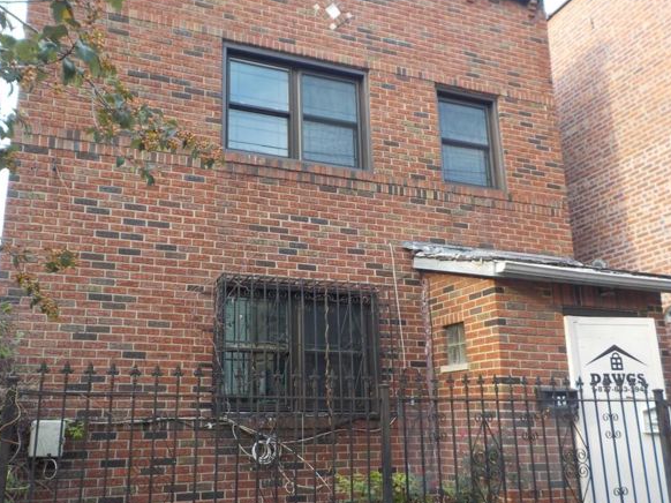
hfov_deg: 55.3
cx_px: 315
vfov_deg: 42.9
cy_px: 260
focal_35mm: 33
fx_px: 639
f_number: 3.3
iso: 125
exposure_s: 1/100
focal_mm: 4.1
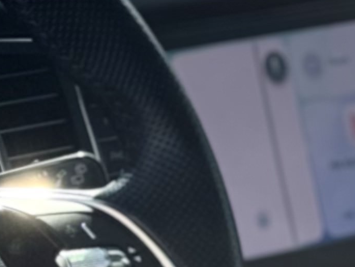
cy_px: 272
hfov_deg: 6.9
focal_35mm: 282
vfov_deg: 5.3
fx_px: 2893
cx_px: -197
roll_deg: -0.1
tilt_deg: -18.8
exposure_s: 1/1681
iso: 64
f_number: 1.78
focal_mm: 6.76
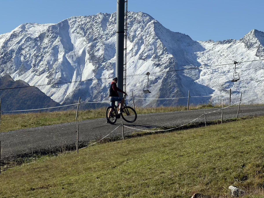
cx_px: 132
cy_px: 99
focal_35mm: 200
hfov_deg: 9.9
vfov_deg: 7.4
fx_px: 1525
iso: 20
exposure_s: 1/735
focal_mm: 16.89
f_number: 2.8
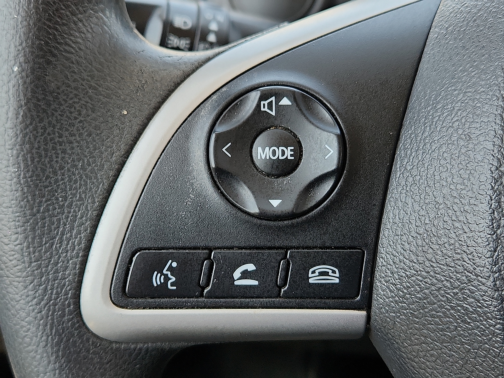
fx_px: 335
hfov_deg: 73.9
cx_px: 252
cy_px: 189
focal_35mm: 23
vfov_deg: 58.9
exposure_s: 1/59.2
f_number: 1.8
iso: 53
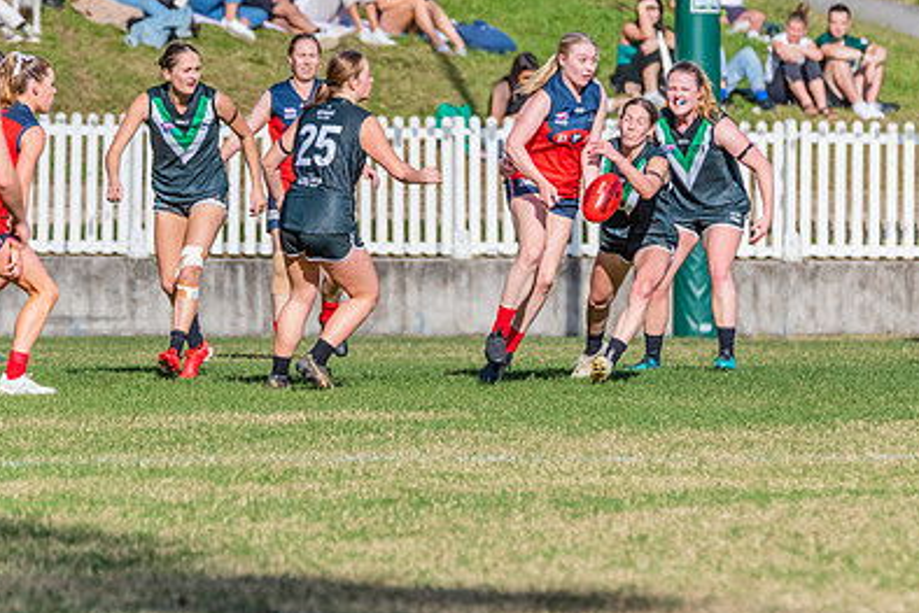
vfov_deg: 2.3
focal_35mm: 595
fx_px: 15194
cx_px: 512
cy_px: 234
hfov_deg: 3.5
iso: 800
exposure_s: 1/1600
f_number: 9
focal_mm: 360
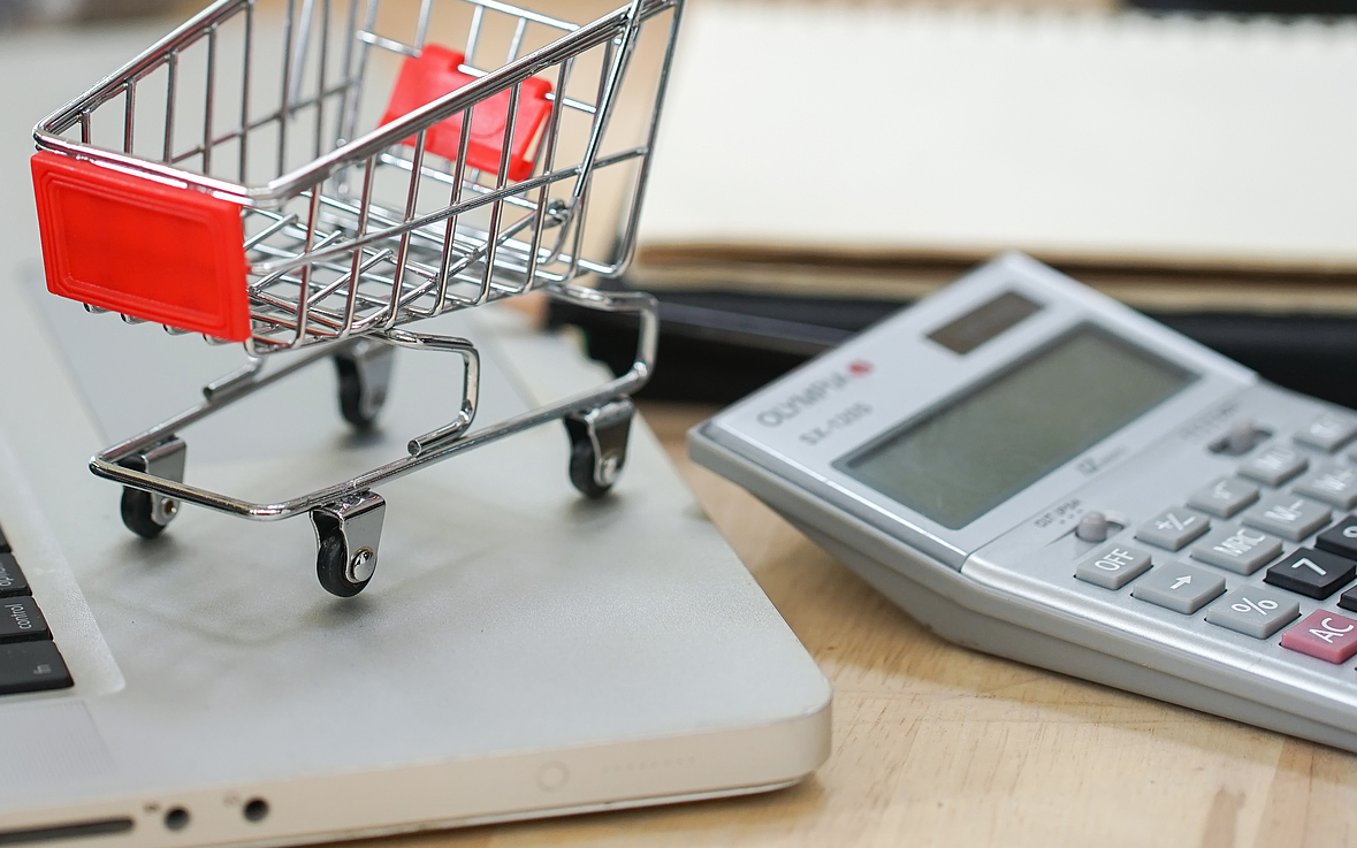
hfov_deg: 11.8
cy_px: 116
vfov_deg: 7.4
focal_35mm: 177
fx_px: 6546
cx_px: 536
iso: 250
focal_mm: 100
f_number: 2.8
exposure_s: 1/250
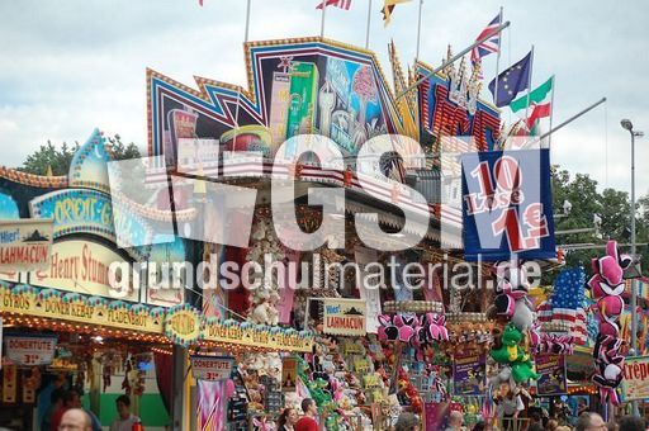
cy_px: 216
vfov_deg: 14.0
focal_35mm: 98
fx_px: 1755
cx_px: 324
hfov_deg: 20.9
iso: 450
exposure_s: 1/500
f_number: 4.2
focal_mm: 65
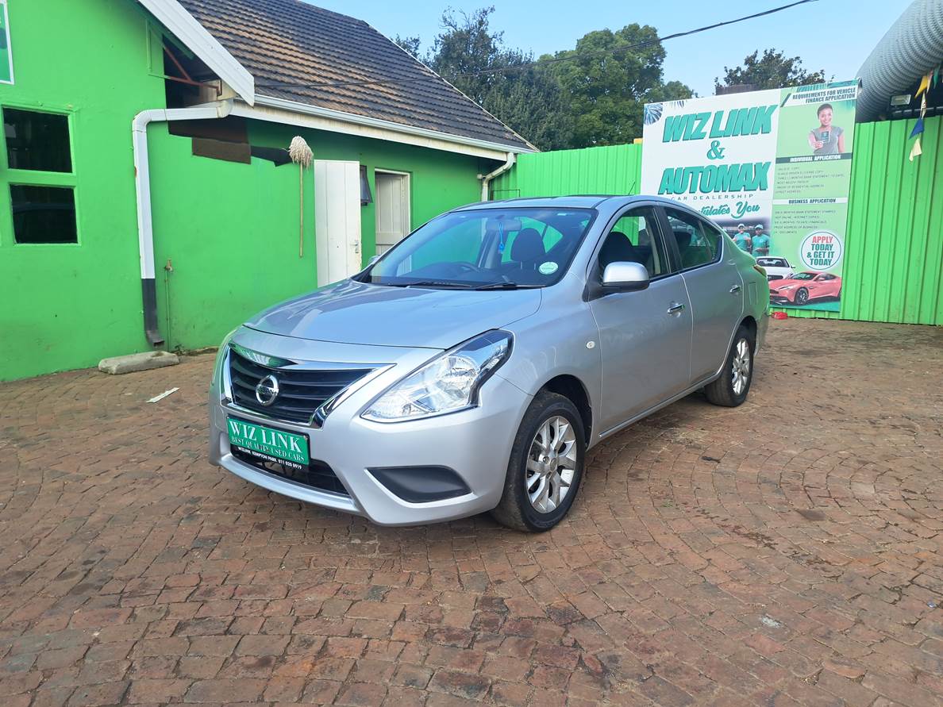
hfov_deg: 71.6
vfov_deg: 56.8
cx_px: 472
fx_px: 654
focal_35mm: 24
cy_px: 354
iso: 50
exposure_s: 1/467
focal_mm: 5.23
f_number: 1.8
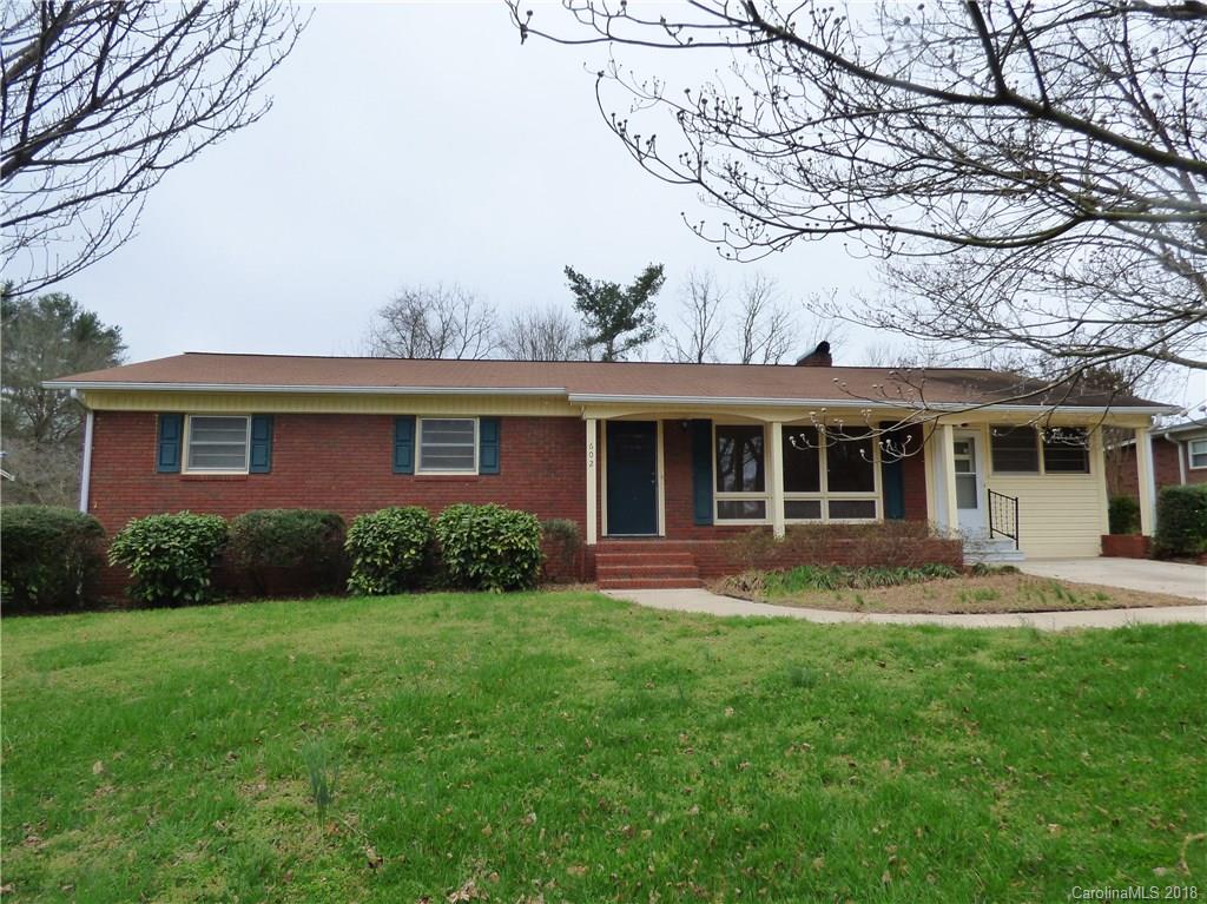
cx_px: 604
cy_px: 452
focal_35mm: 20
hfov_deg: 81.8
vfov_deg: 65.9
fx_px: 697
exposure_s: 1/800
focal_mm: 3.58
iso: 200
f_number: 3.2
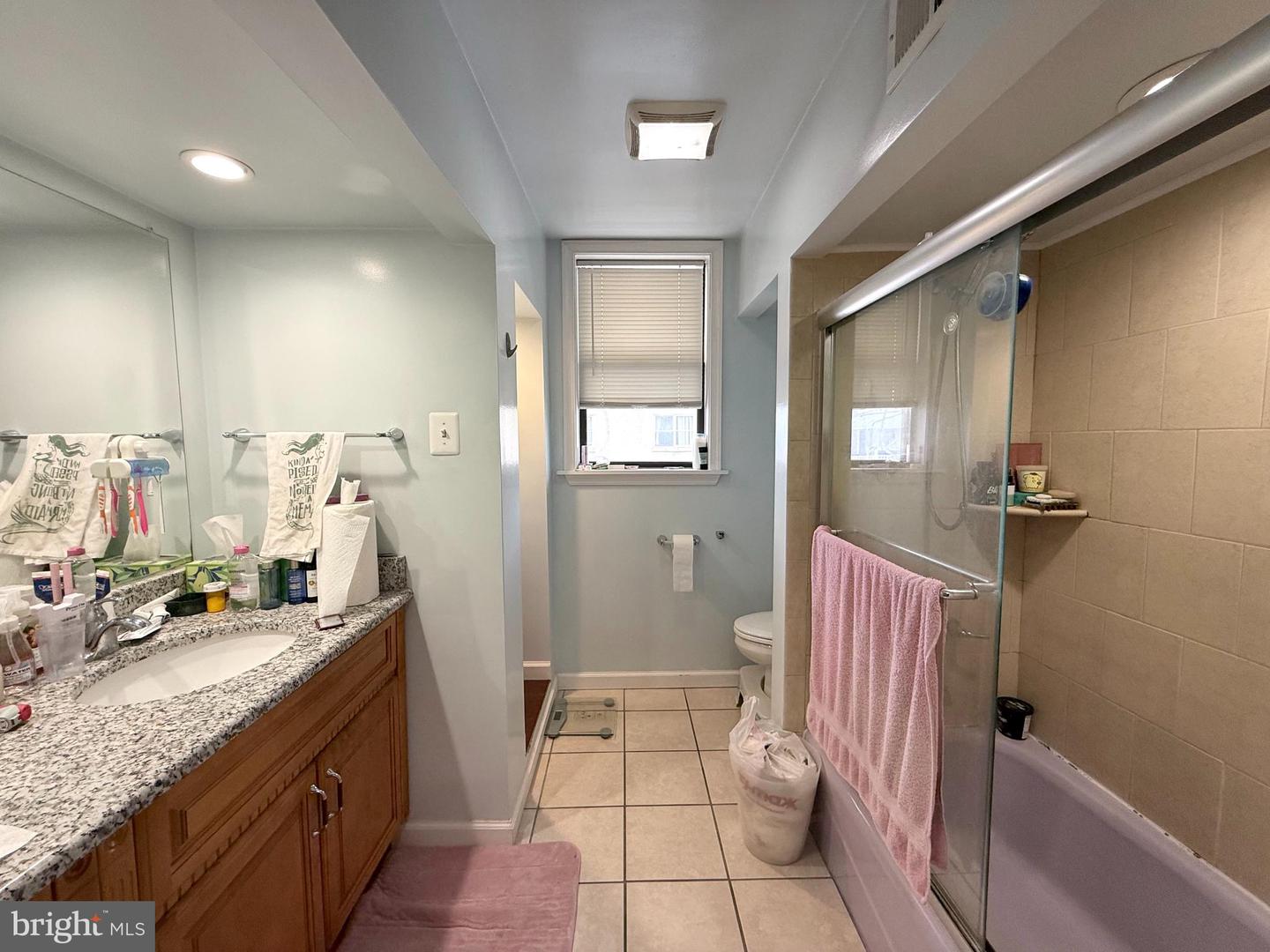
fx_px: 514
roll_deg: -0.1
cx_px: 635
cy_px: 476
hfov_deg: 102.1
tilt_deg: -4.1
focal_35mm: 14
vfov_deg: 85.7
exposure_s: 1/99
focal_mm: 2.22
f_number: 2.2
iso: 125
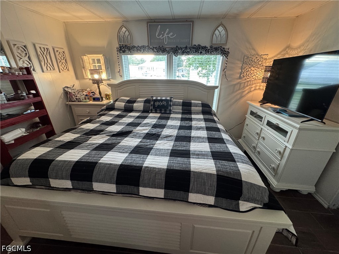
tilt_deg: -23.4
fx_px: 137
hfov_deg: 102.1
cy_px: 127
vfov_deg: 85.7
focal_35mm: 14
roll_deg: -0.3
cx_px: 170
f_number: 2.2
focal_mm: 2.22
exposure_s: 1/60
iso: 500
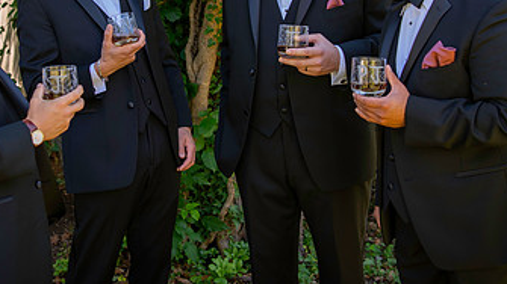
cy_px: 26
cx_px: 203
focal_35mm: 58
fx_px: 779
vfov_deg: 20.3
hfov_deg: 35.9
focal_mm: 32
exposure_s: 1/125
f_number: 2.8
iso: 100
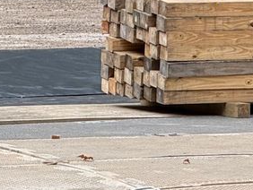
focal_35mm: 510
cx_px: 274
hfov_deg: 3.9
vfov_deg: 2.9
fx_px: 3731
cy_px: -164
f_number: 2.8
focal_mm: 15.66
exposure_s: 1/228
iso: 50
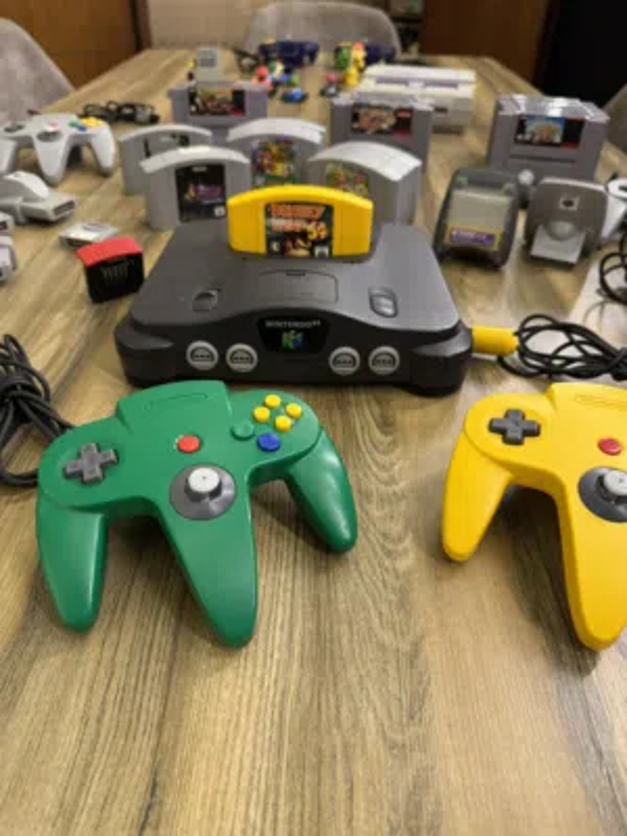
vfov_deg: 71.6
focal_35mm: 24
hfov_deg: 56.8
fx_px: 580
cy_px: 418
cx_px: 314
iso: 640
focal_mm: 6.76
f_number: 1.78
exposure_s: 1/50
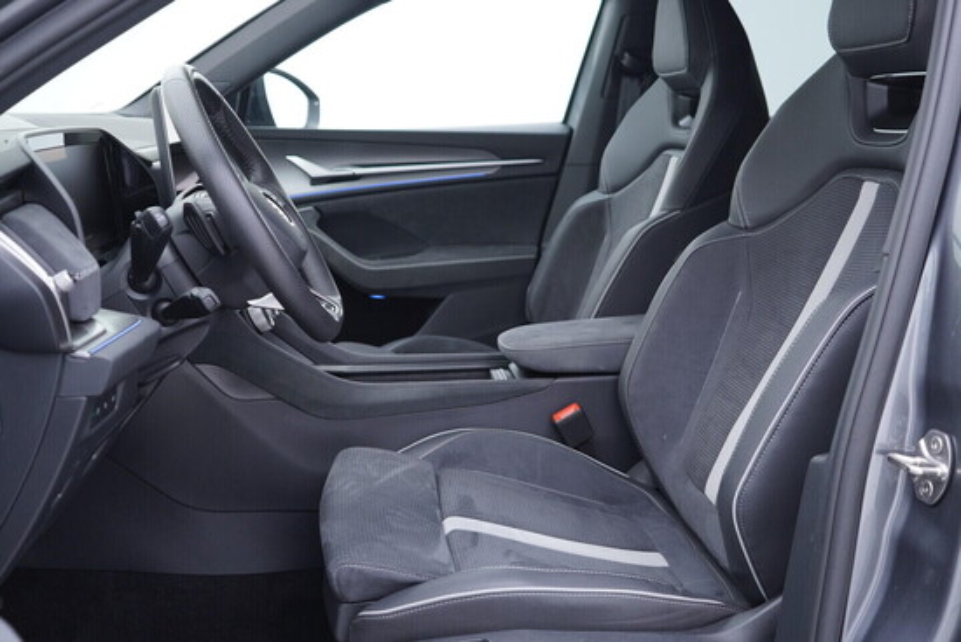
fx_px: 961
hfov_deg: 53.1
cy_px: 321
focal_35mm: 36
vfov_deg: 36.9
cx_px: 480
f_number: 2.8
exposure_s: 1/40
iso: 250
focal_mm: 24
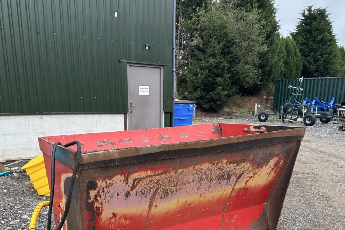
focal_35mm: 34
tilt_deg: -13.2
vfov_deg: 37.3
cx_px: 171
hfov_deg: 55.8
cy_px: 189
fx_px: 326
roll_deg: -1.1
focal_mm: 6.86
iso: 80
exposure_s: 1/390
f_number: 1.78
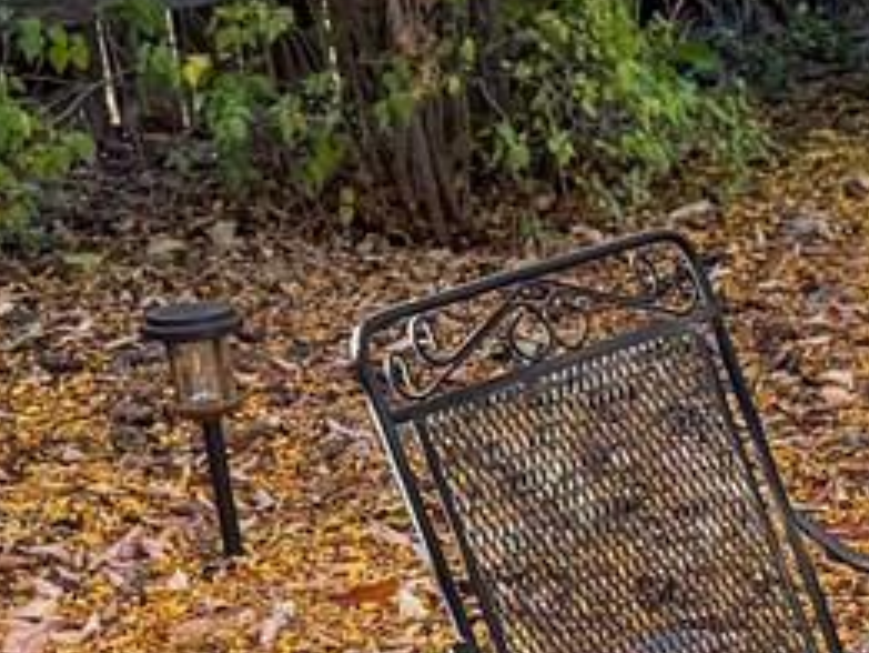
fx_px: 3692
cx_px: 2171
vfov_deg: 10.0
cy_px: 740
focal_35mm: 147
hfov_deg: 11.0
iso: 100
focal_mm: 6.76
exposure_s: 1/400
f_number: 1.8
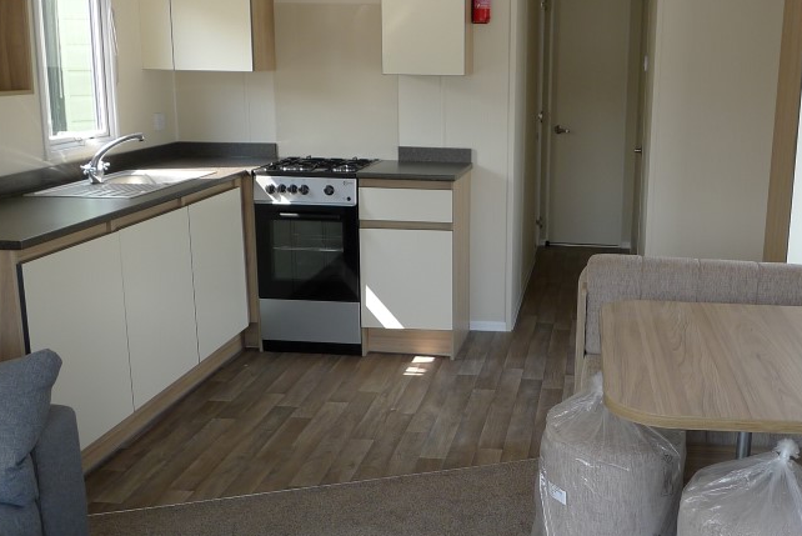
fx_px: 959
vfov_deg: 31.2
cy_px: 312
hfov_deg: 44.7
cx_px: 540
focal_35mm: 43
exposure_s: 1/100
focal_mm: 5.1
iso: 80
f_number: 2.5
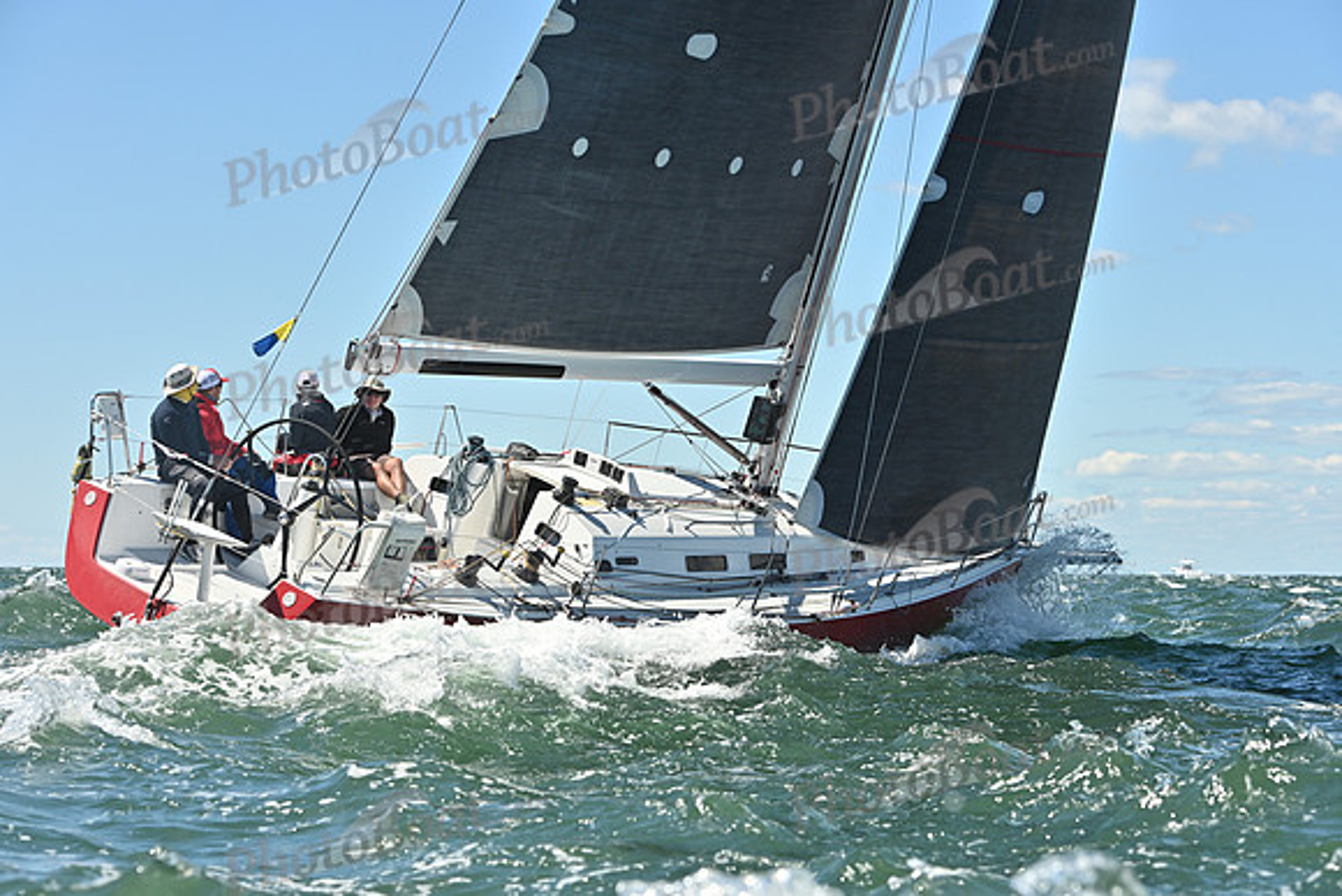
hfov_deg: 20.8
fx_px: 3654
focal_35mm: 98
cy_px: 448
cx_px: 671
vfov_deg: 14.0
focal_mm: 98
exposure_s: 1/1600
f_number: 7.1
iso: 320
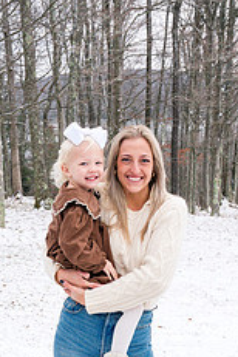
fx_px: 714
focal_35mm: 72
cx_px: 96
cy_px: 253
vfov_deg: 27.8
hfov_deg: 18.9
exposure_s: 1/250
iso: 1000
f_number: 8
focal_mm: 37
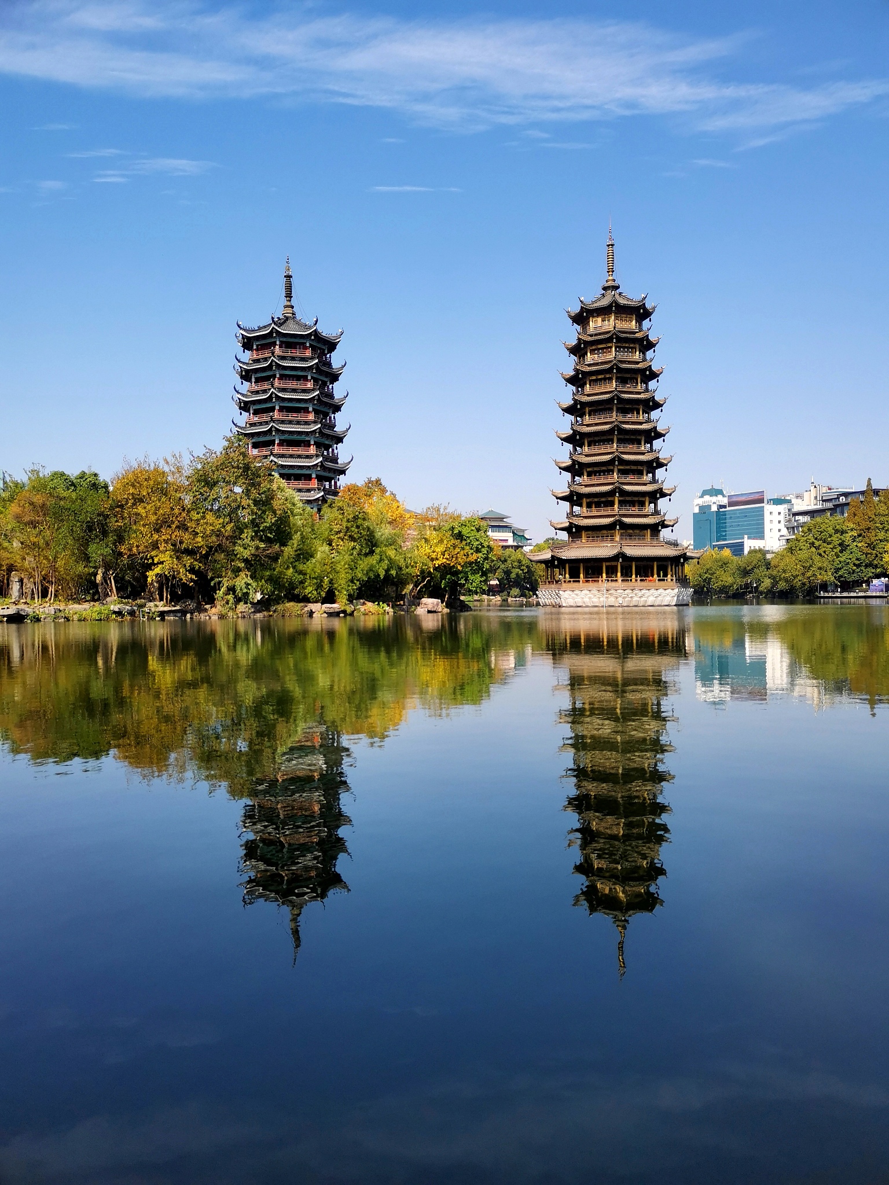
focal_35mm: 26
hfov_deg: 53.1
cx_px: 444
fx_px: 890
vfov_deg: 67.3
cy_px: 592
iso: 50
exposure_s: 1/1129
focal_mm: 4.75
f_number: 1.8
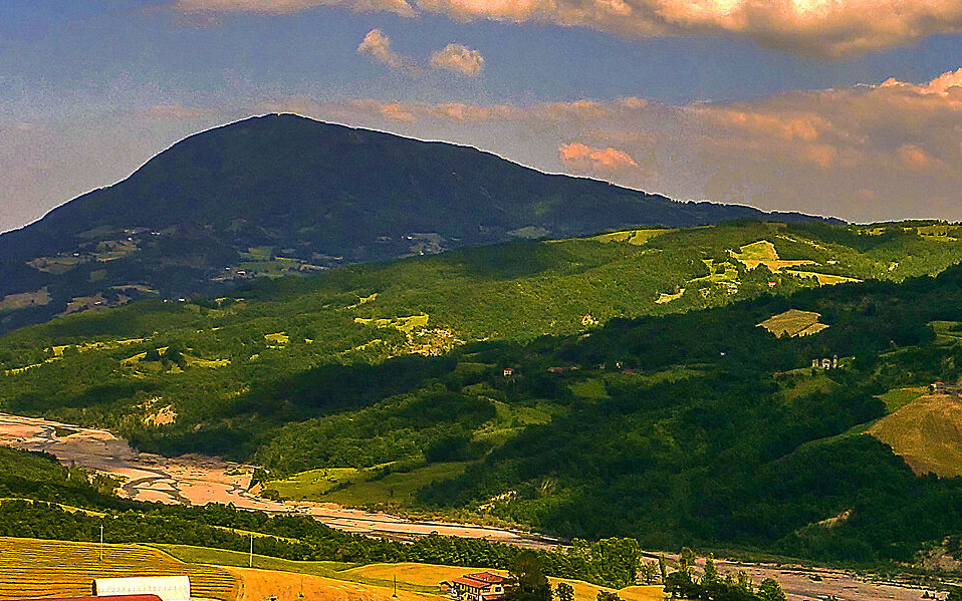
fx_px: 2229
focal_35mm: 85
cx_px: 705
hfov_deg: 24.1
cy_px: 429
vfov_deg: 15.3
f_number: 11
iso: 250
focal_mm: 16
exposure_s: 1/1600
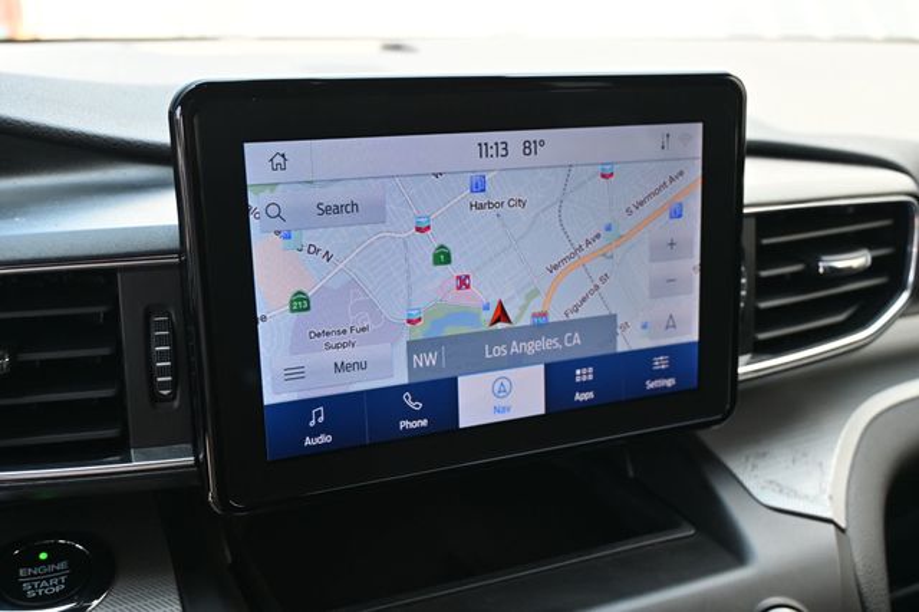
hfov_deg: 52.2
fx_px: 938
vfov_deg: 36.1
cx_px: 460
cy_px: 306
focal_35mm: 37
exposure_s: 1/125
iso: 500
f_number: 4.2
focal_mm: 24.5
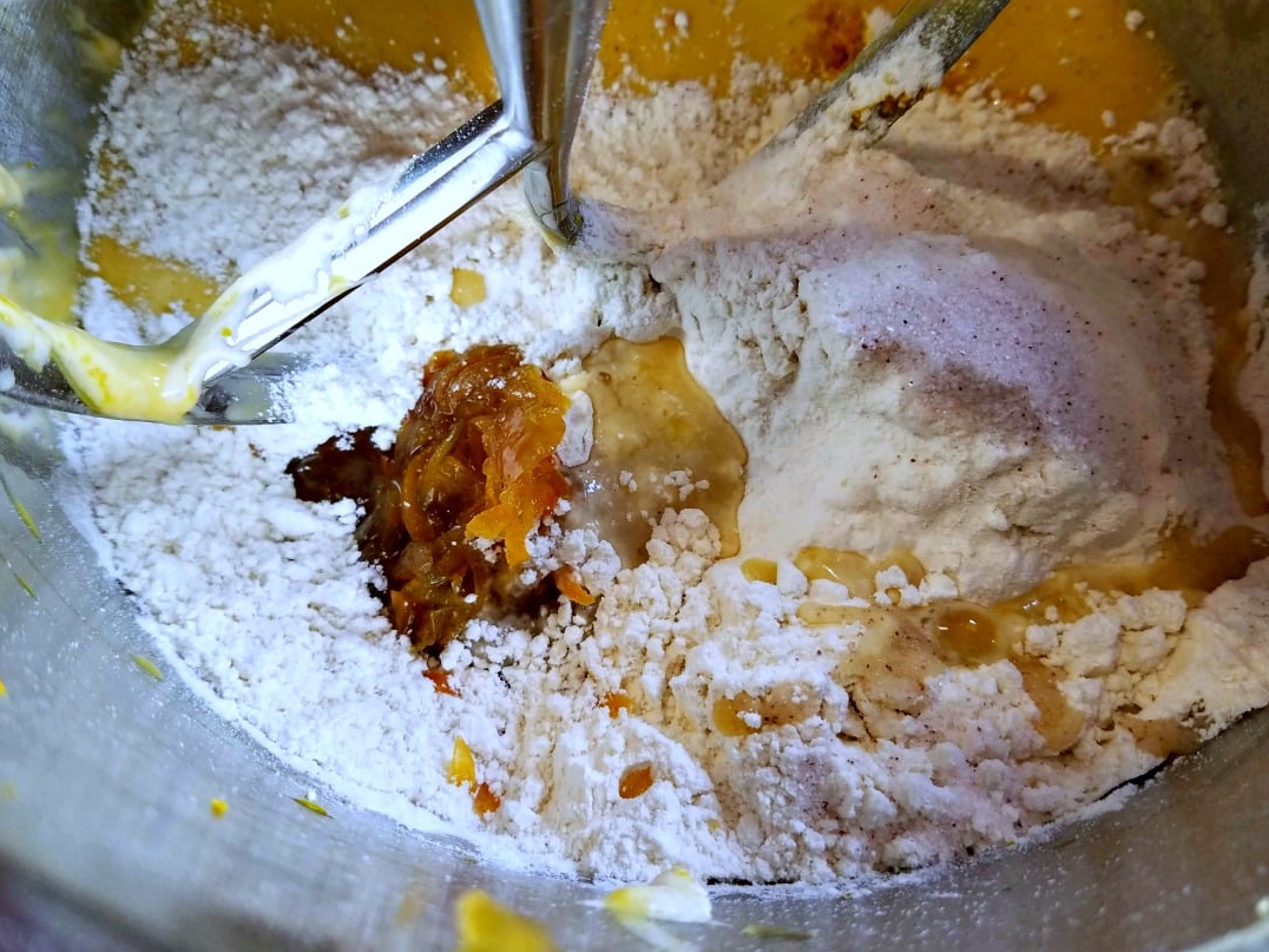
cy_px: 477
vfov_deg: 48.2
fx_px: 1063
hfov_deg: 61.6
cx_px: 611
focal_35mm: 29
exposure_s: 1/60
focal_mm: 4.2
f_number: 1.7
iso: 100
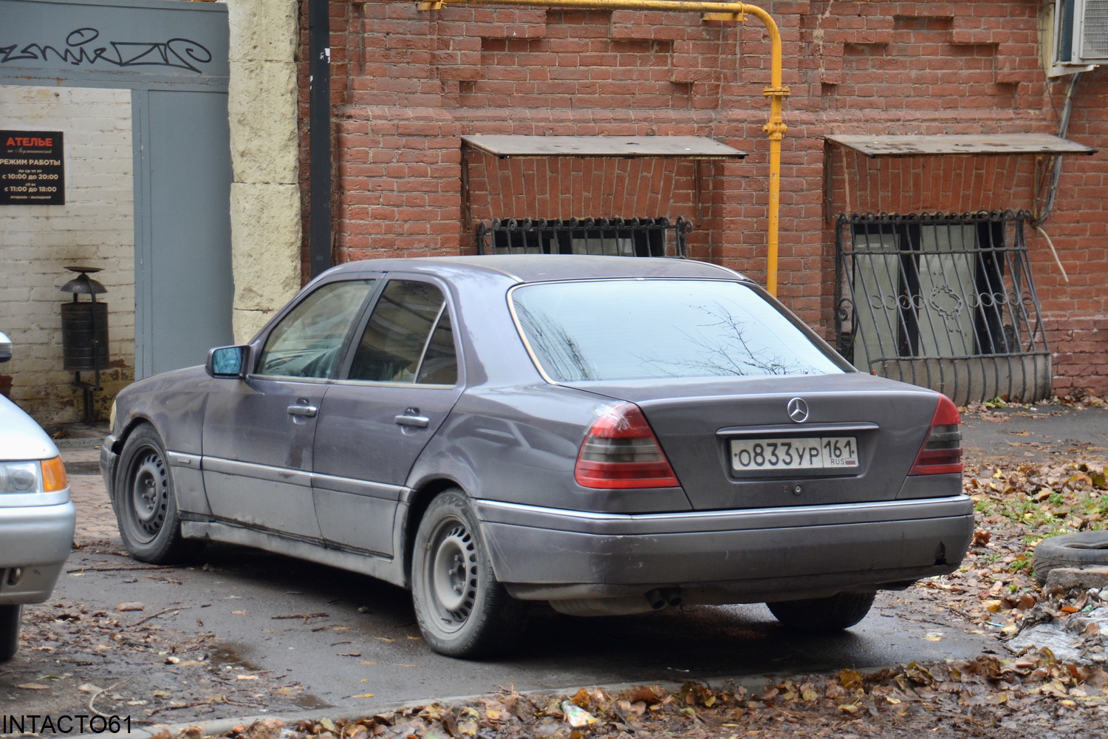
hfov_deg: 21.9
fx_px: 2862
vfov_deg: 14.7
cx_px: 554
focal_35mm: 93
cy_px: 370
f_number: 4.8
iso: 400
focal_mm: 62
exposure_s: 1/80
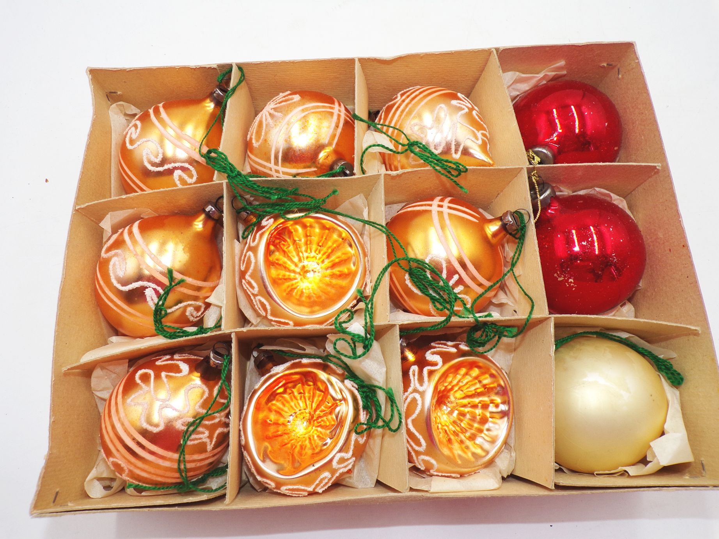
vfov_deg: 56.8
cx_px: 360
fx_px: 498
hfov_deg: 71.6
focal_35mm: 24
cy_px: 270
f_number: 4.4
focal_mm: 4.3
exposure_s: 1/38
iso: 80
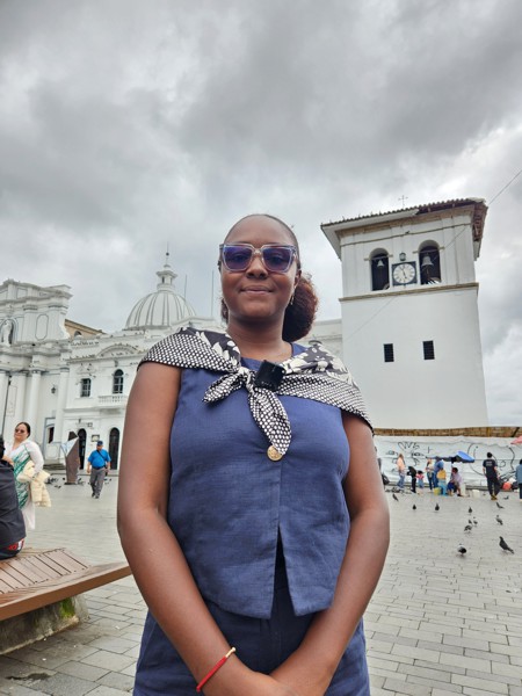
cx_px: 261
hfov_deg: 58.9
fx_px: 462
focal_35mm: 23
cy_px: 348
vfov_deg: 73.9
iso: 20
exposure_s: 1/180
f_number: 1.8
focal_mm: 5.4
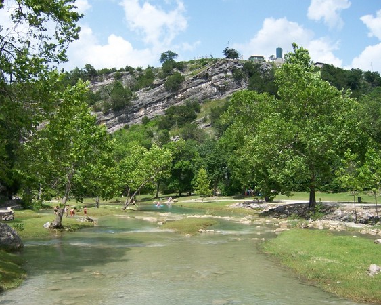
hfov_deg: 45.7
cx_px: 168
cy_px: 151
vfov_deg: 37.3
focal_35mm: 40
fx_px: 451
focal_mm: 6
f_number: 2.8
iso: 80
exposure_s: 1/1000
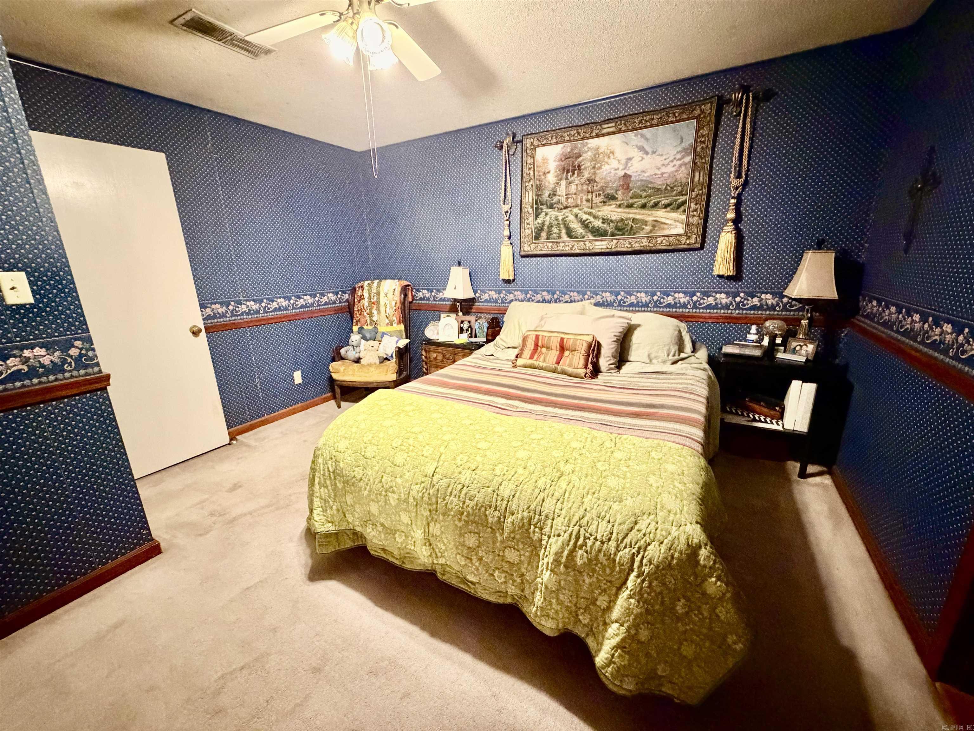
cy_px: 366
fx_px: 394
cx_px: 487
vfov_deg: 85.7
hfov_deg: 102.1
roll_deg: +2.6
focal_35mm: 14
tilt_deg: -14.7
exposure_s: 1/40
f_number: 2.2
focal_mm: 2.22
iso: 1250
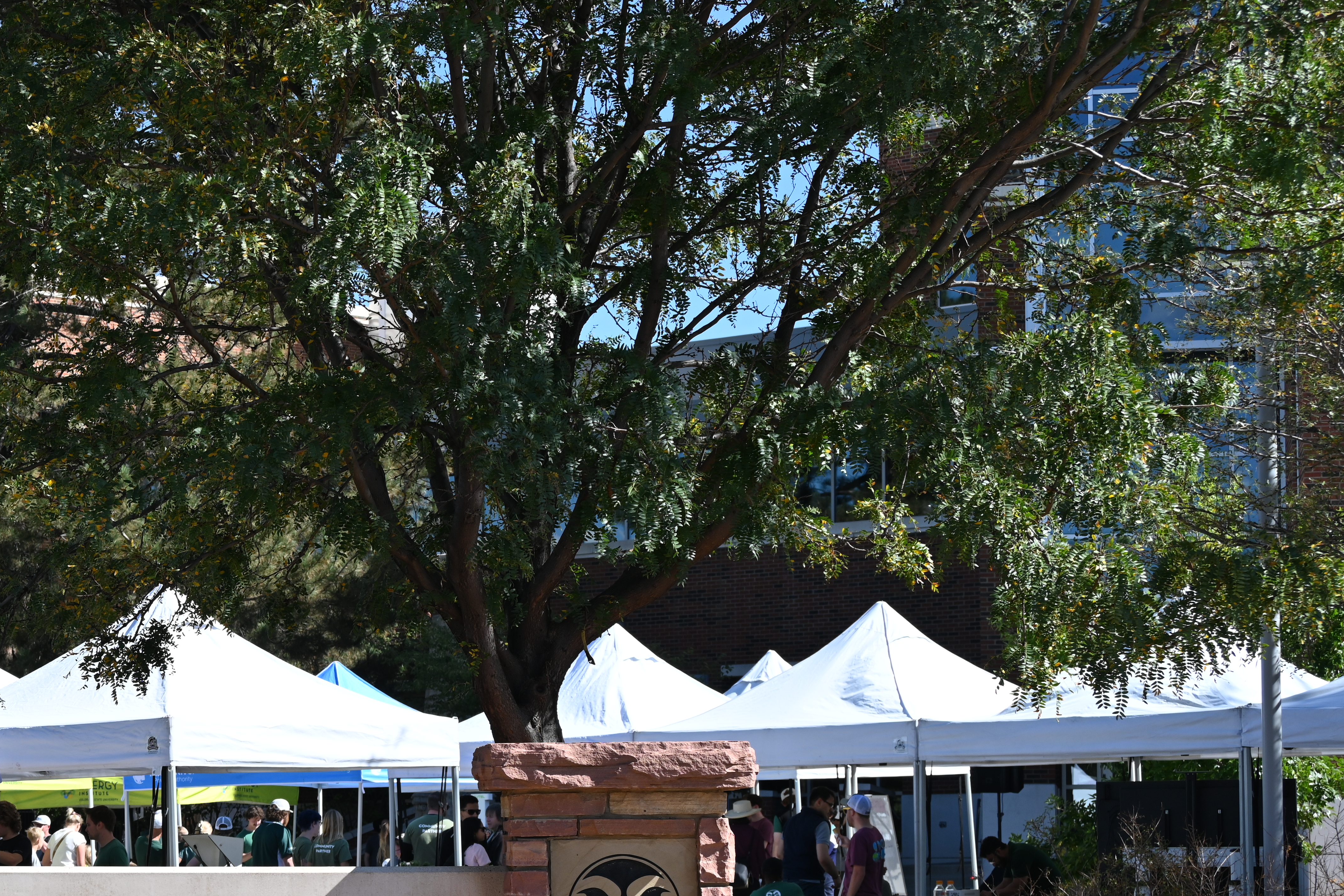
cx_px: 44
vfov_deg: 13.5
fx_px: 3770
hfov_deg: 19.7
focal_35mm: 101
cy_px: 669
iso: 100
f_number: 6.3
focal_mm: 52
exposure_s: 1/320
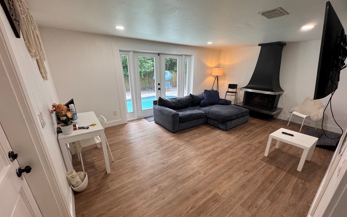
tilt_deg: -20.2
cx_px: 175
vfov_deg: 74.6
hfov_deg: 101.5
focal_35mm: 15
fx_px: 142
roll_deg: -1.1
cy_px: 118
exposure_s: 1/120
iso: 200
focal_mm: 2.22
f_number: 2.2
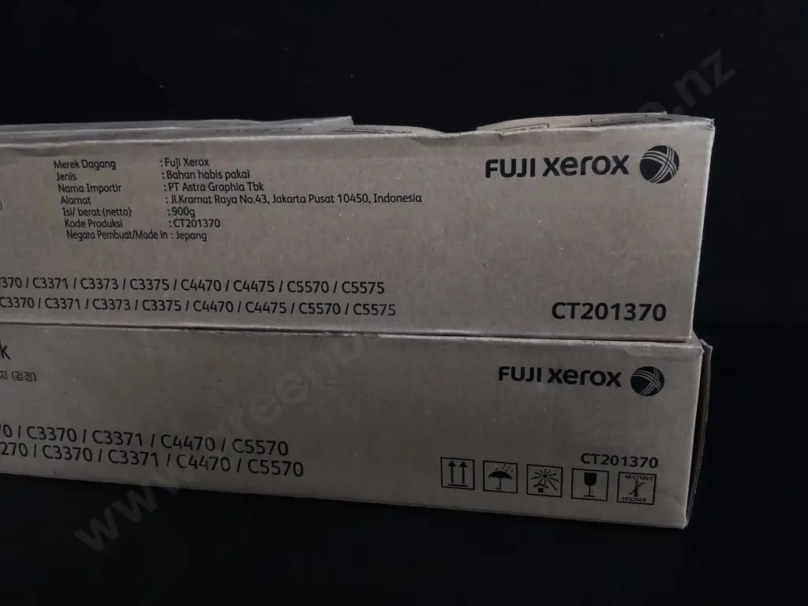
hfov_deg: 65.3
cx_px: 404
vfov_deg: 51.4
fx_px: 630
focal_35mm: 27
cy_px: 303
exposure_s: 1/120
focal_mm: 2.87
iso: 250
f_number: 2
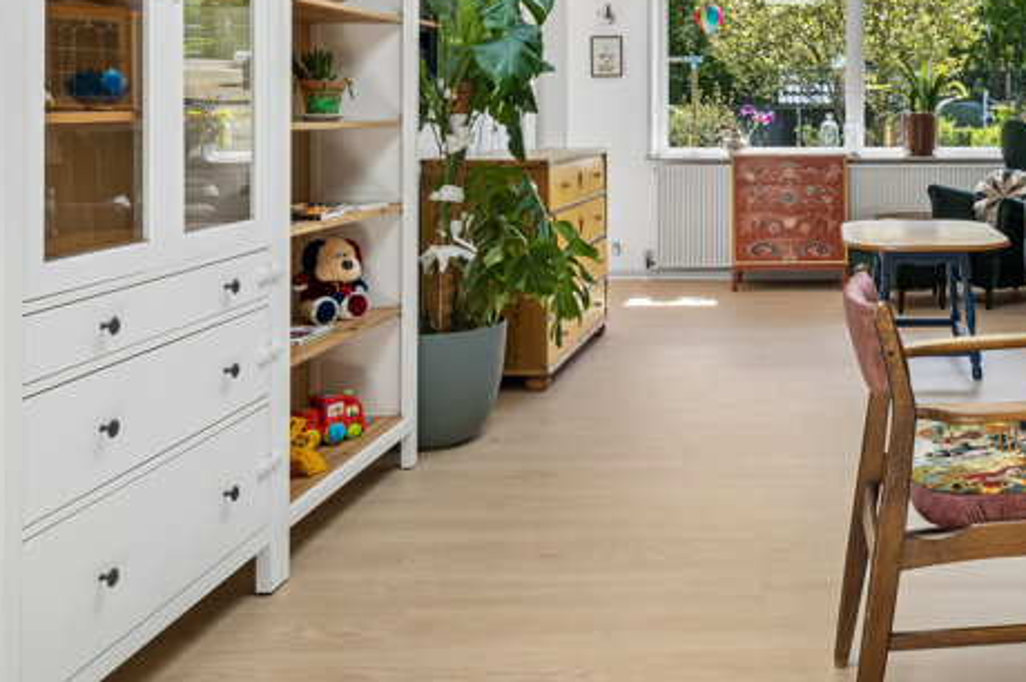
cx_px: 843
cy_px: 101
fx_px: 1152
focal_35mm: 40
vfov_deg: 31.8
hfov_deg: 45.2
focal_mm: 15.5
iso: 200
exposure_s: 1/15
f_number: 8
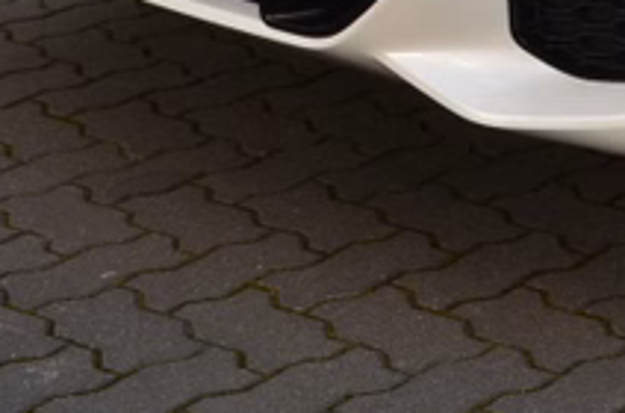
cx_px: 940
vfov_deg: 9.5
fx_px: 2354
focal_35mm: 136
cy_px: -348
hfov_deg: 14.1
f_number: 10
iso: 400
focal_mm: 24
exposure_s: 1/50
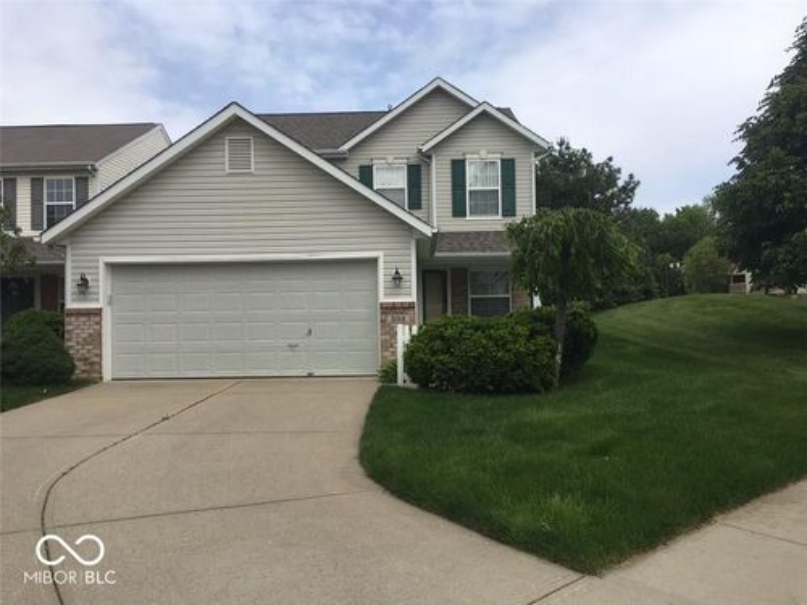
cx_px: 404
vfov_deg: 48.2
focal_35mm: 29
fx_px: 676
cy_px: 302
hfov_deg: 61.7
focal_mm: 4.15
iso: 25
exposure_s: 1/2024
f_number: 2.2
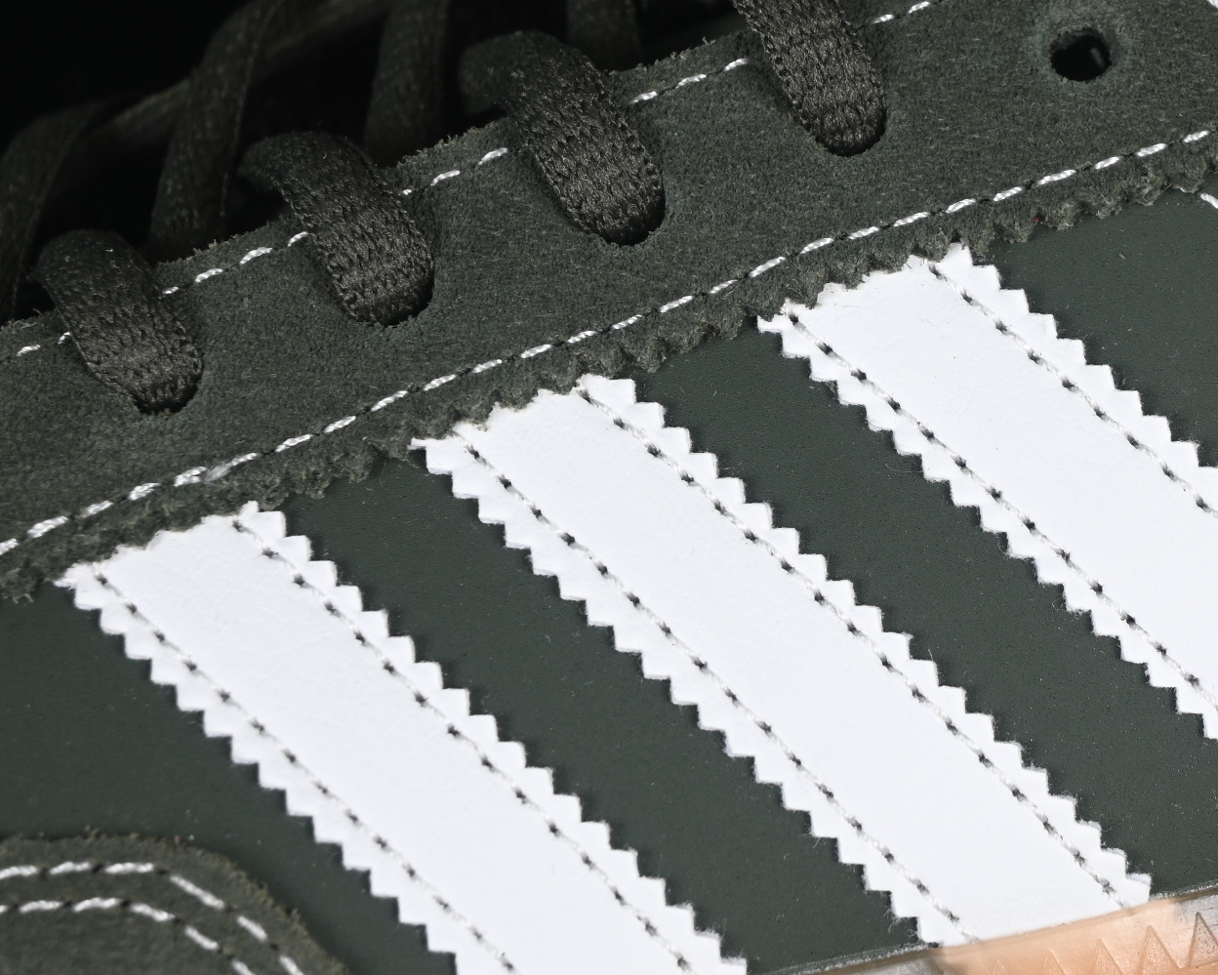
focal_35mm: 157
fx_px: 5661
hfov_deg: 12.2
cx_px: 1169
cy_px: 358
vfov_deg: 9.8
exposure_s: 1/60
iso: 160
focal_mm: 50
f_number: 6.3
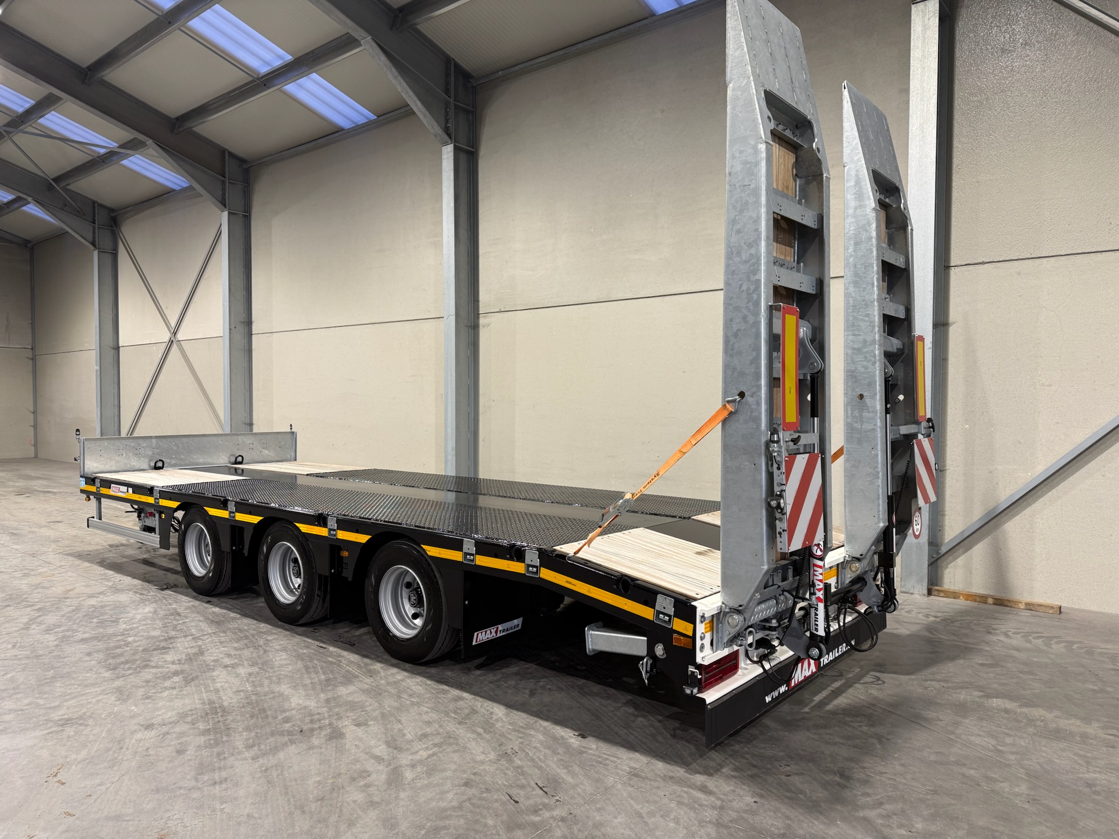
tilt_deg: -1.8
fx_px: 776
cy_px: 420
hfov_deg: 71.6
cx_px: 560
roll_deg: -0.8
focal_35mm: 24
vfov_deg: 56.8
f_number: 1.78
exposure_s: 1/50
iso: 100
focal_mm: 6.76
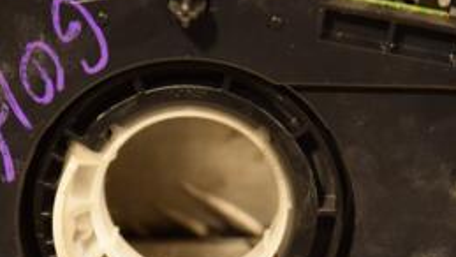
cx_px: 188
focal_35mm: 327
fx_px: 3956
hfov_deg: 6.6
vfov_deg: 3.7
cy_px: 239
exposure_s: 1/80
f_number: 5.6
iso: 800
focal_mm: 90
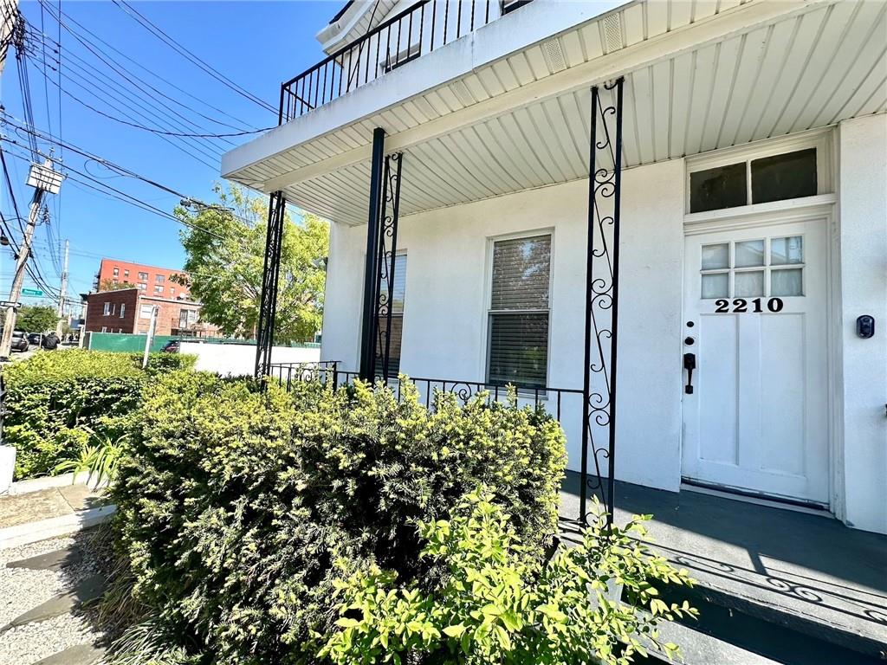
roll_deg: -3.3
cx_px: 444
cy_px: 332
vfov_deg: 85.7
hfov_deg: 102.1
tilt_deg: +4.4
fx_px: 359
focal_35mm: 14
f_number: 2.2
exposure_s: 1/596
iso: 40
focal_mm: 2.22
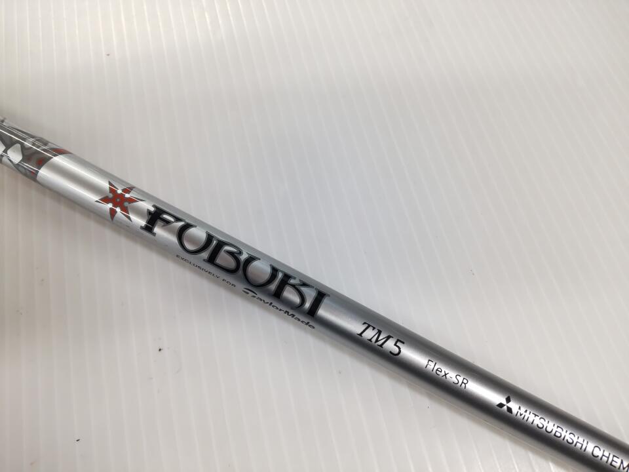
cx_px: 314
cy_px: 236
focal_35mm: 24
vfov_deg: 56.8
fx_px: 436
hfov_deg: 71.6
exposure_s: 1/50
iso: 90
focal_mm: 3.43
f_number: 2
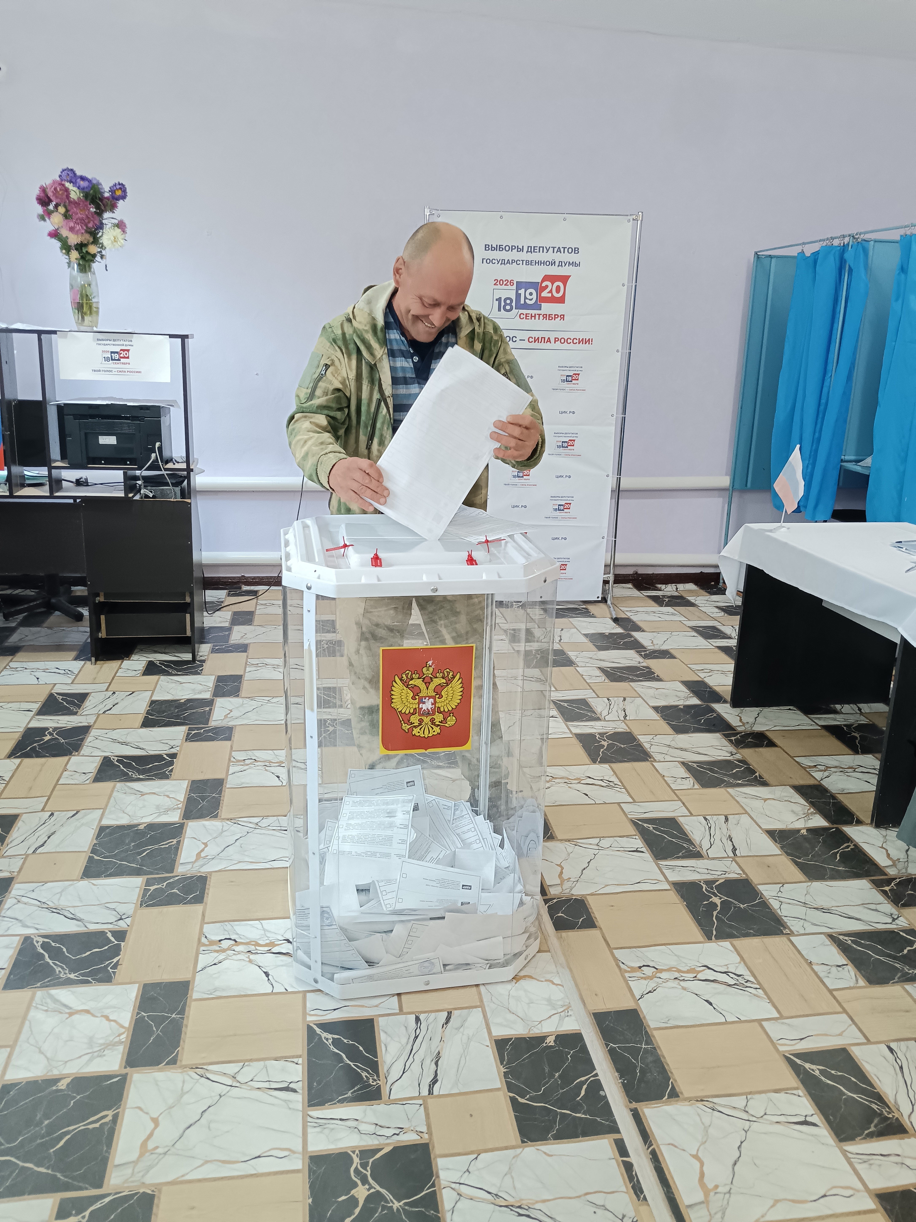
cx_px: 458
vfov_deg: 65.3
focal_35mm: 27
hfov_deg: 51.4
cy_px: 611
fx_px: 953
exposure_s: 1/25
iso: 762
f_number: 1.9
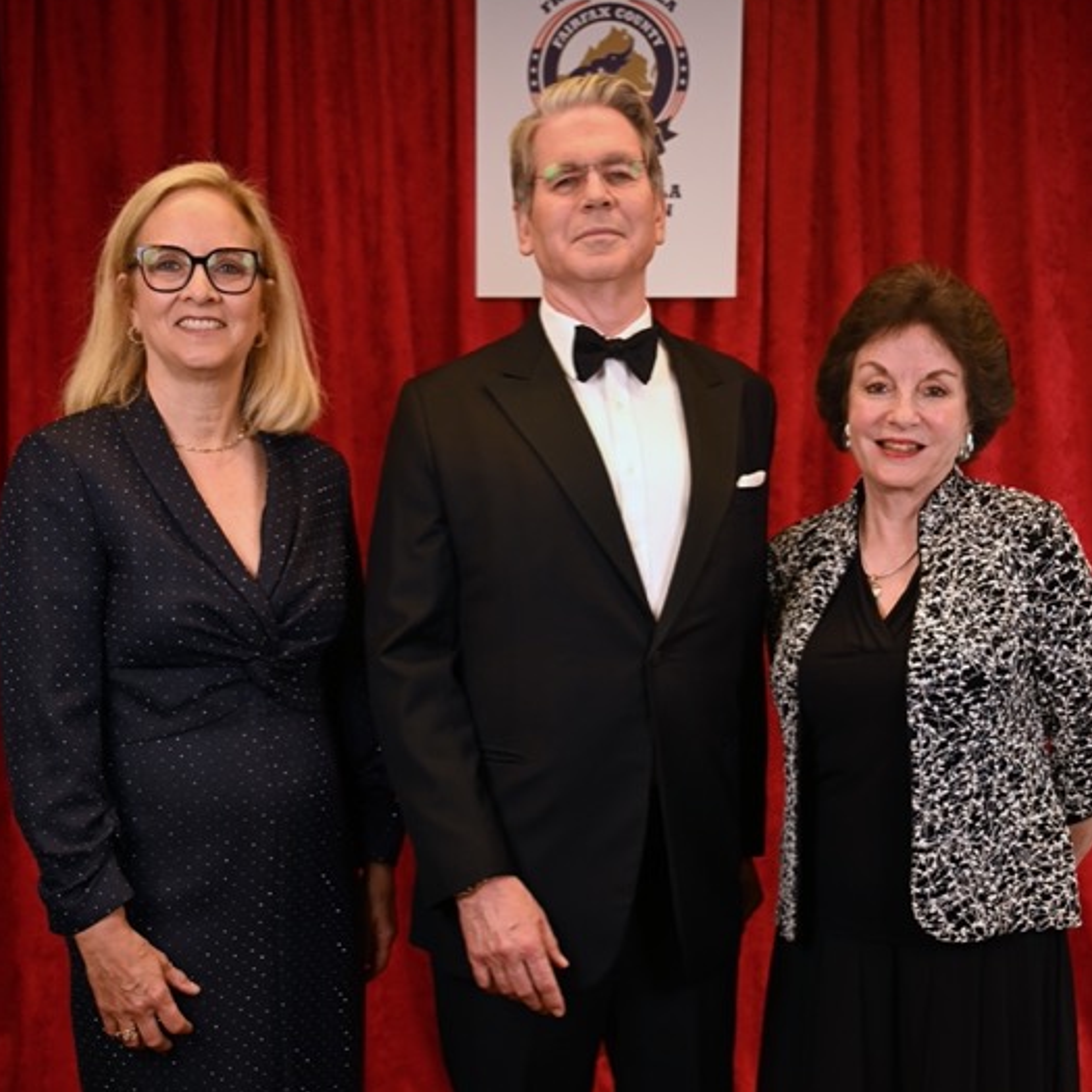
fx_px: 1570
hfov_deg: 38.3
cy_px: 734
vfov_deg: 37.9
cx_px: 542
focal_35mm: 44
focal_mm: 34
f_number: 4
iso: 640
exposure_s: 1/125
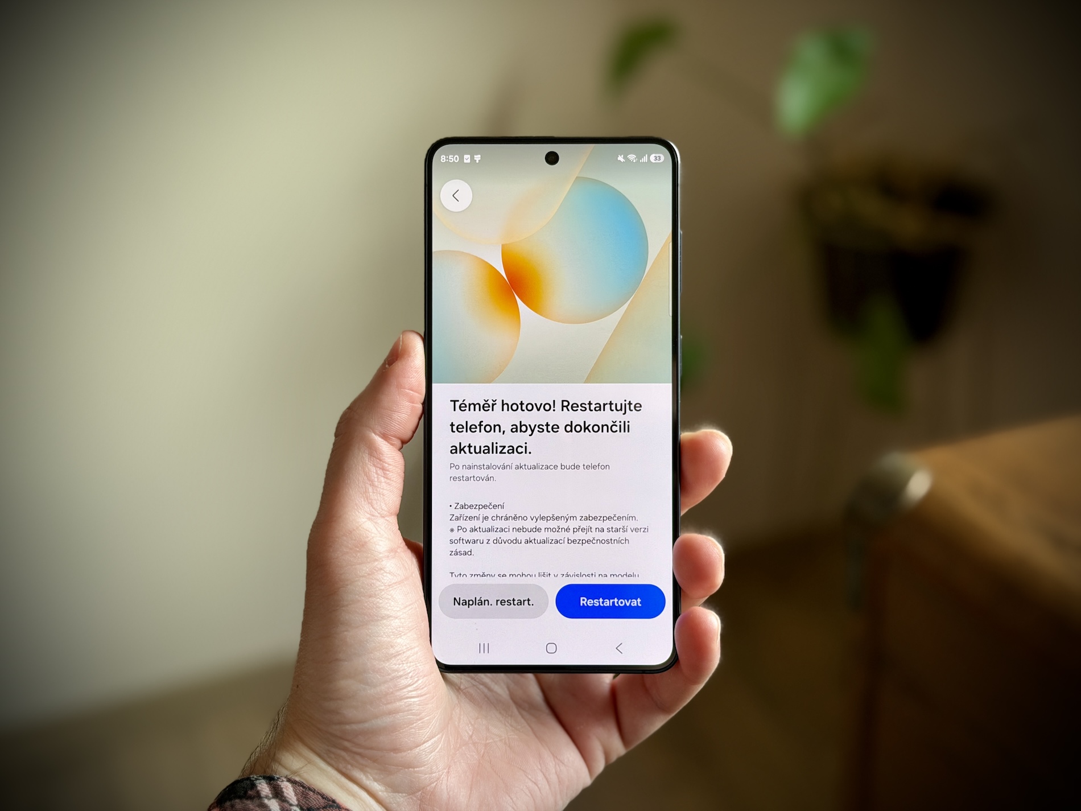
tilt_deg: -24.2
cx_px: 540
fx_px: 1499
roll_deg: +1.4
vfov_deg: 30.3
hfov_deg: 39.7
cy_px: 406
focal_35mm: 48
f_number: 1.78
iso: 100
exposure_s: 1/99
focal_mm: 6.76
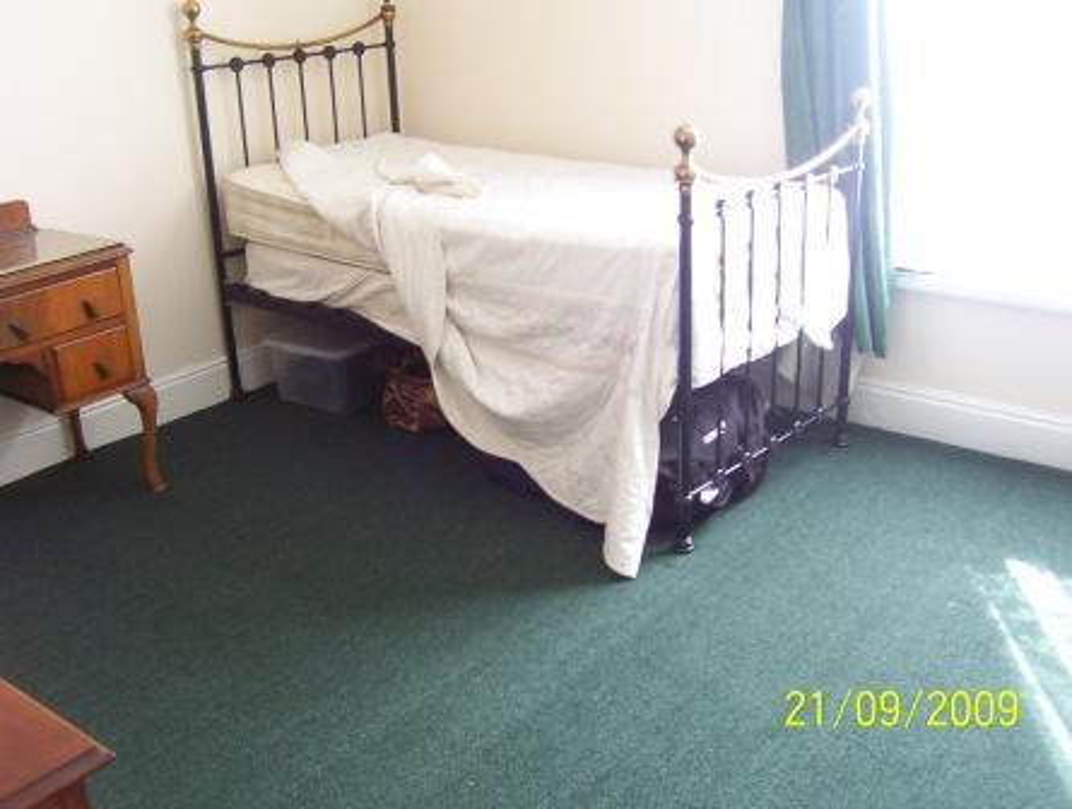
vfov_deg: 39.8
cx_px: 536
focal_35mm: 36
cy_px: 404
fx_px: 1118
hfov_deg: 51.2
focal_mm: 5.54
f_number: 2.76
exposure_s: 1/33.2
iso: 140
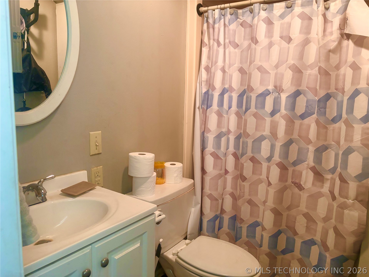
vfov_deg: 53.1
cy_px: 138
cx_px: 184
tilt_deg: -8.6
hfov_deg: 67.3
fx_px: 277
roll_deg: -1.9
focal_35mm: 26
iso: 400
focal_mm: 5.96
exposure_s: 1/40
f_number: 1.6
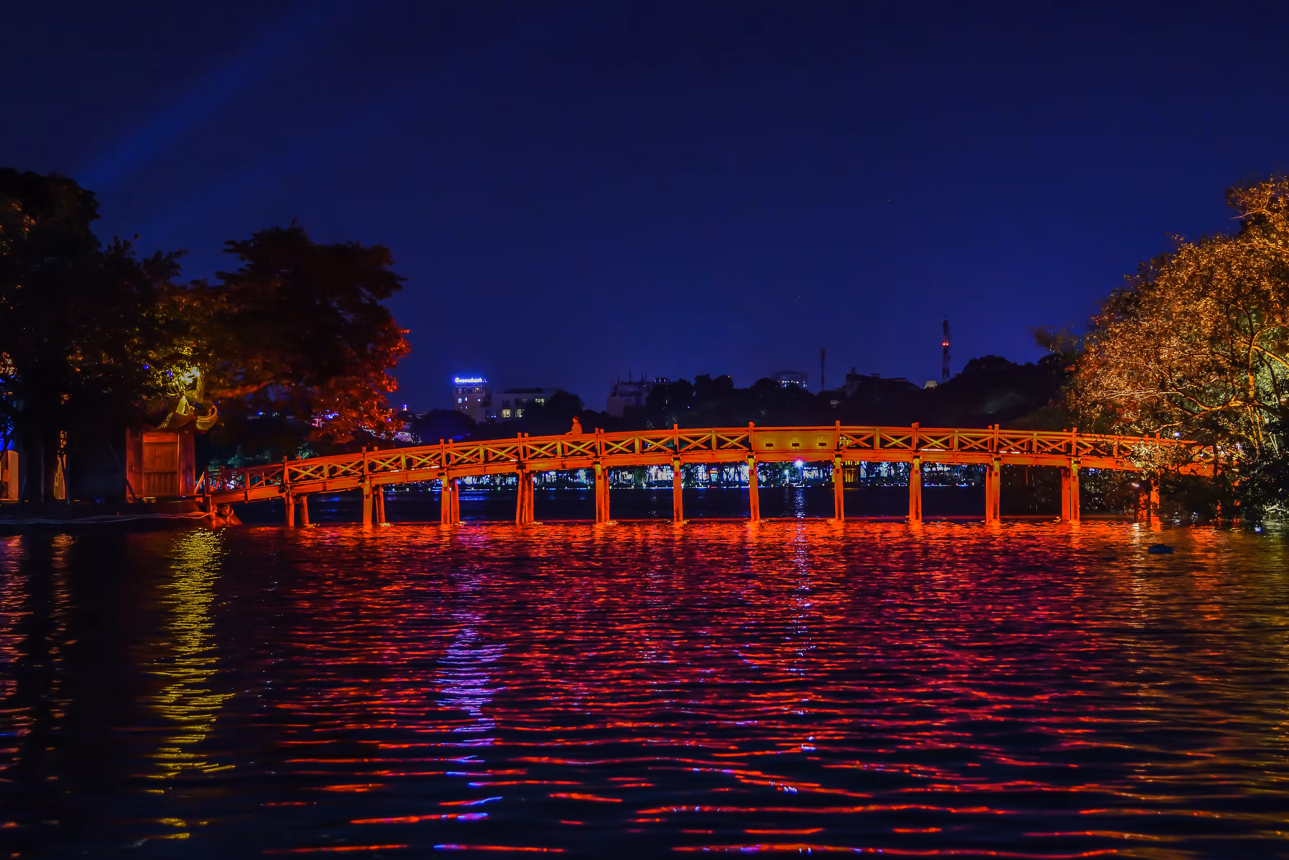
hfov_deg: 32.3
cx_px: 711
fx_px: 2221
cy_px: 398
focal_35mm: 62
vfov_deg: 21.9
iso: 3200
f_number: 4
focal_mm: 50
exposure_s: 1/20
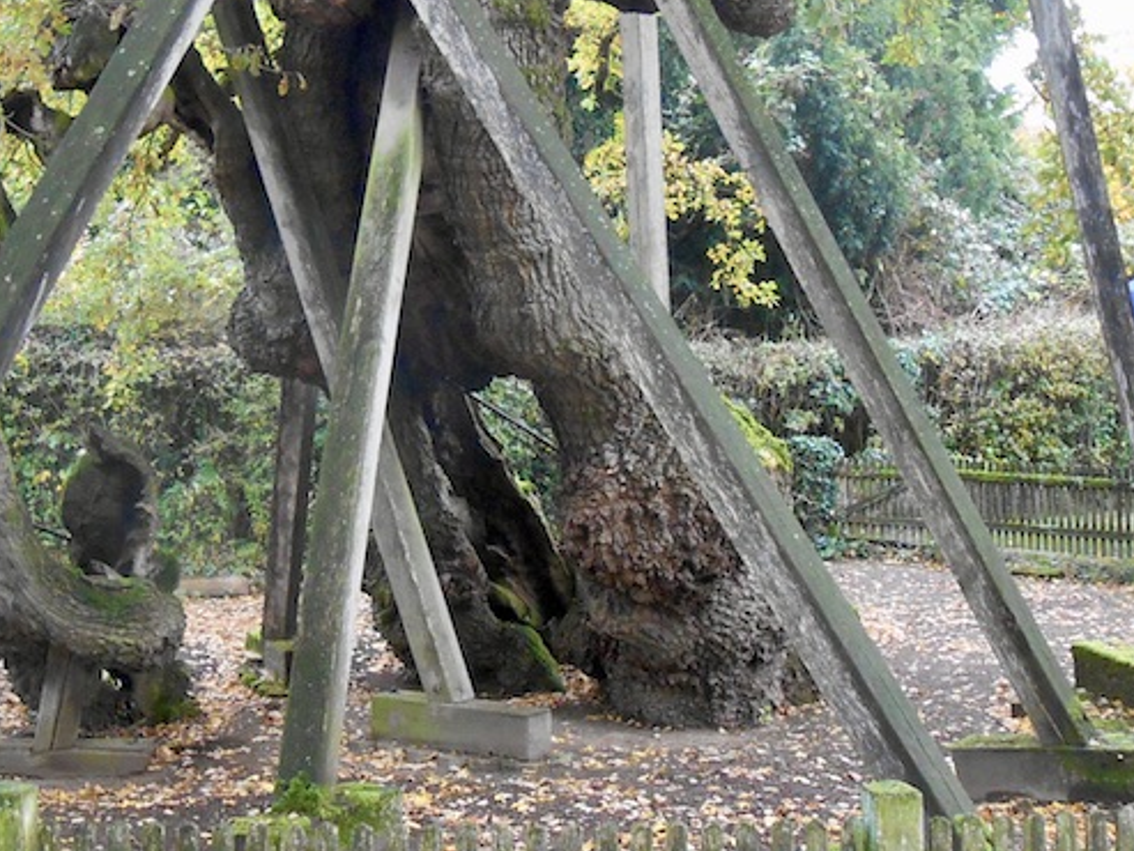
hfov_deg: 35.5
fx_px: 1769
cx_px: 476
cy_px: 301
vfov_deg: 26.9
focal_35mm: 54
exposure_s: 1/25
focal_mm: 4.6
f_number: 3.5
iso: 400
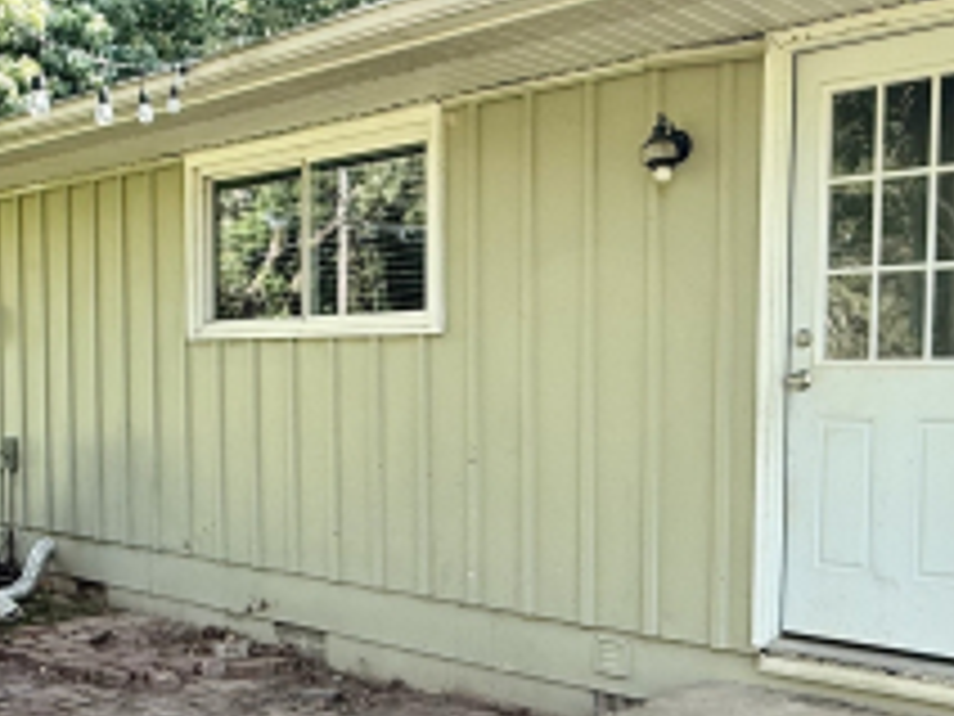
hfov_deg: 42.9
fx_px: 1213
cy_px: 464
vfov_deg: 32.7
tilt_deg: -3.3
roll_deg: -0.7
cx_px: 524
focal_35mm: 44
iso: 50
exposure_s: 1/134
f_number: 2.2
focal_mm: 2.22
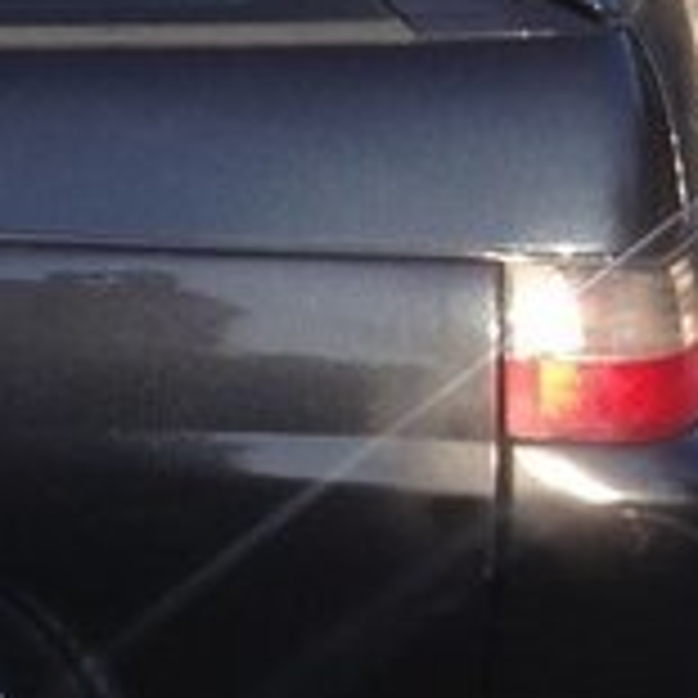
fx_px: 2829
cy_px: 187
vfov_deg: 14.0
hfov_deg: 12.3
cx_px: -748
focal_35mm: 124
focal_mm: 4.12
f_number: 2.4
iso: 50
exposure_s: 1/570
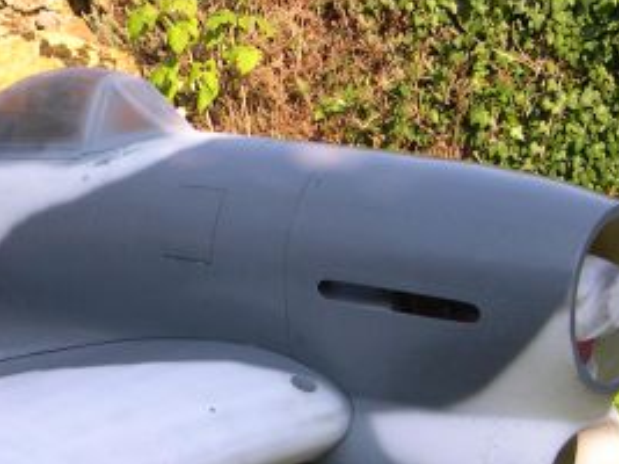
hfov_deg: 21.2
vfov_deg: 16.2
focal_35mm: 91
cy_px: 169
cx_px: 86
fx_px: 1627
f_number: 2.8
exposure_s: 1/574
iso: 100
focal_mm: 8
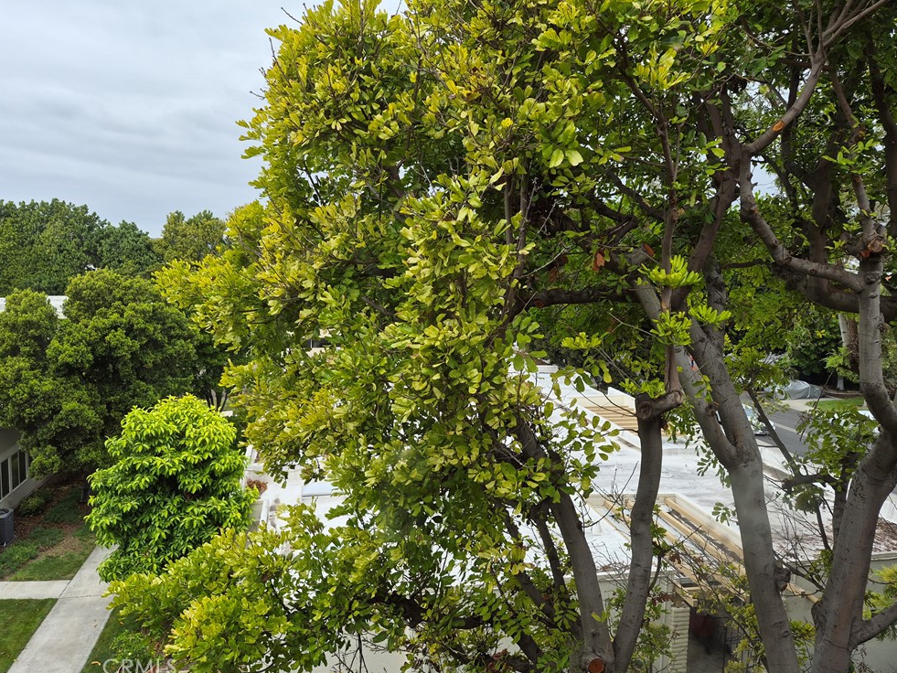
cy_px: 329
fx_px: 622
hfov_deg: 71.6
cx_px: 445
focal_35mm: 24
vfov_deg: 56.8
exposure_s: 1/2536
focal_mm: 5.4
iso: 80
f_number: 1.8
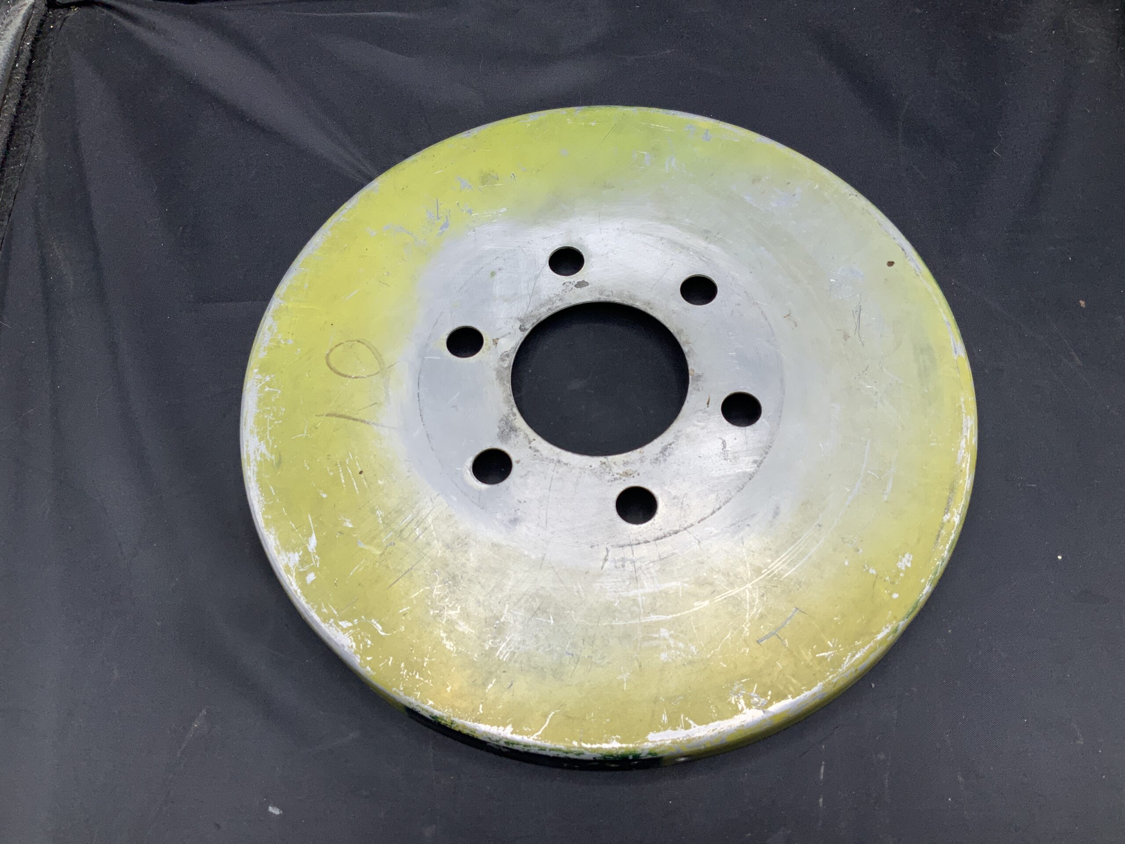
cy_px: 422
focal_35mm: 29
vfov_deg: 48.2
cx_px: 562
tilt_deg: -63.0
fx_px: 942
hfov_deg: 61.7
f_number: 1.8
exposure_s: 1/276
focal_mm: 3
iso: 16
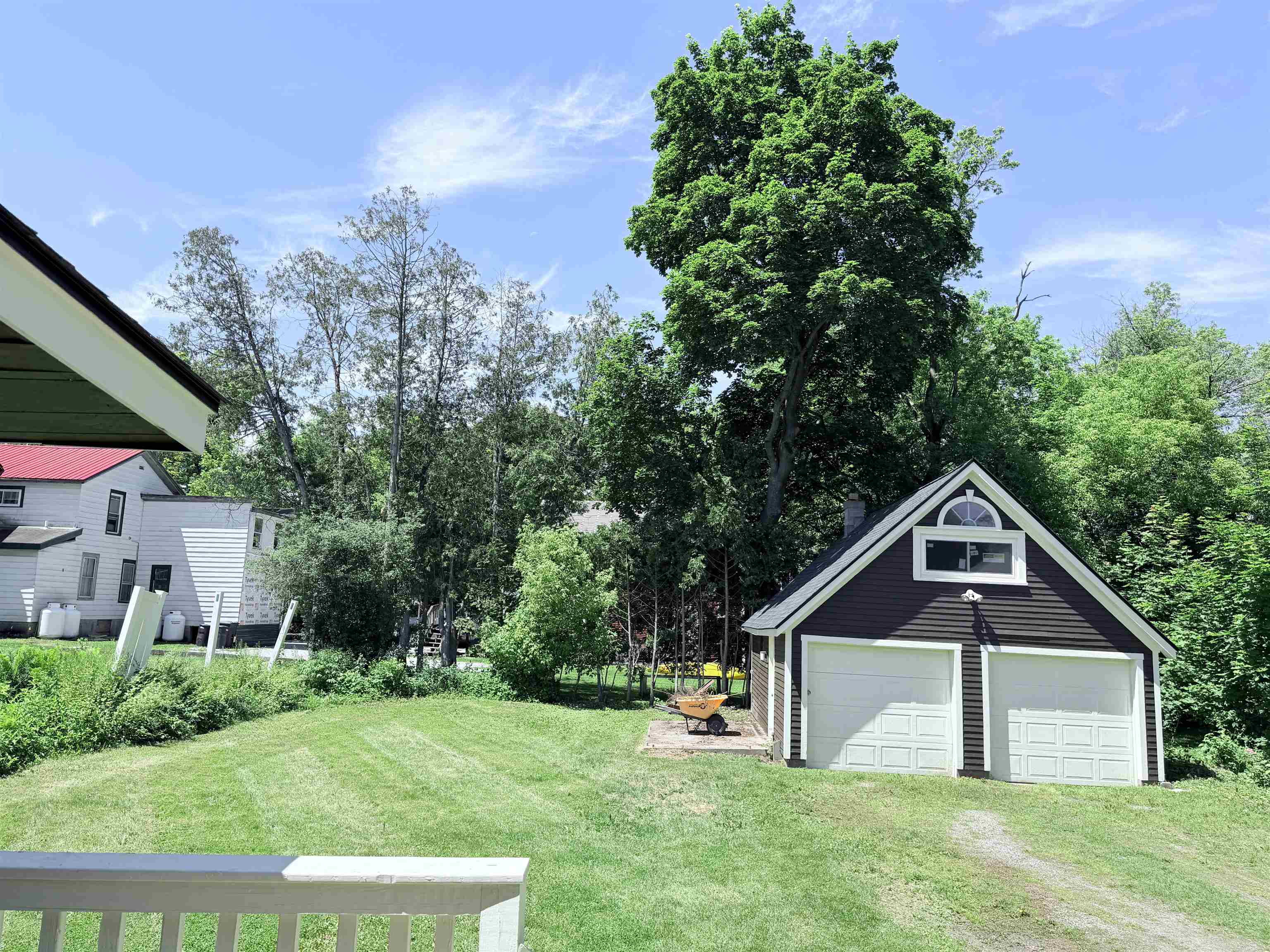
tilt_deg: +8.1
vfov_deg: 56.8
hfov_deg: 71.6
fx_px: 881
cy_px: 476
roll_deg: -1.8
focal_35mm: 24
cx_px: 635
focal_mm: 6.76
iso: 80
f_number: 1.78
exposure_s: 1/2703
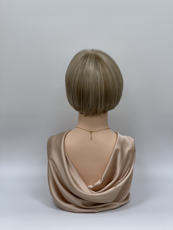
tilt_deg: -11.9
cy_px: 115
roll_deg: +0.0
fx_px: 513
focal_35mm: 77
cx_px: 86
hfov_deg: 19.1
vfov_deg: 25.3
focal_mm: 9
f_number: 2.8
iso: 160
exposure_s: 1/100
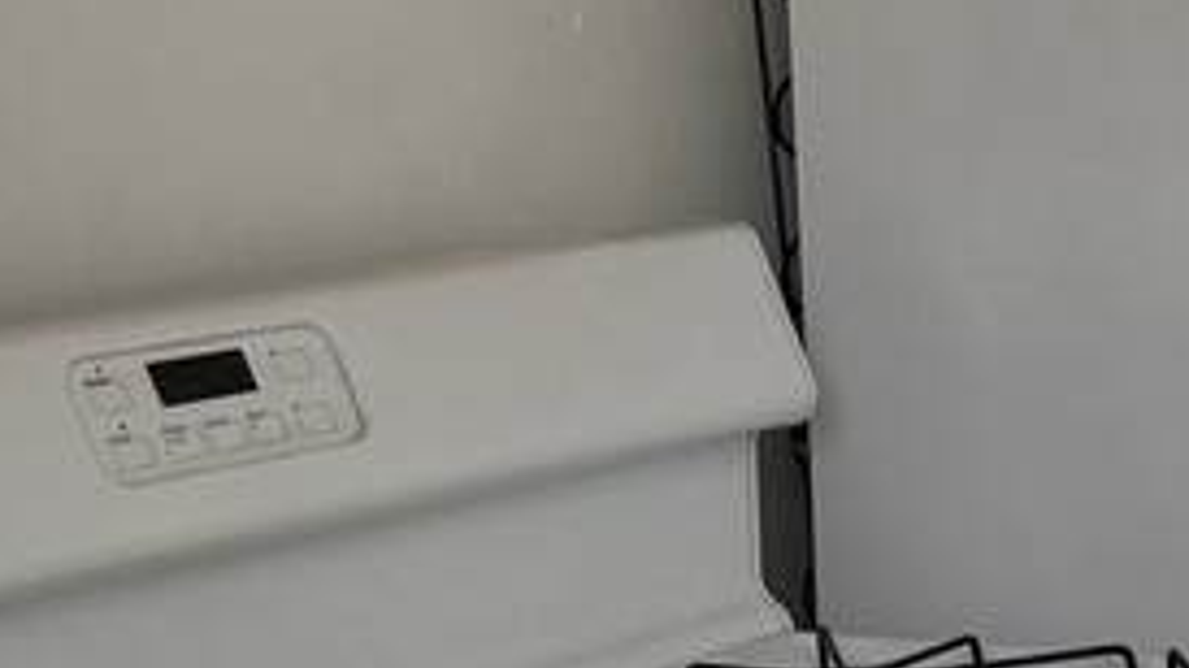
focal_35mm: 106
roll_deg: +0.5
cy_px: 48
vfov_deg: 11.3
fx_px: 3341
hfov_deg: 16.9
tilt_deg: -1.3
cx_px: 2109
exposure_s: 1/791
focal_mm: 5.96
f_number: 1.6
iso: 64
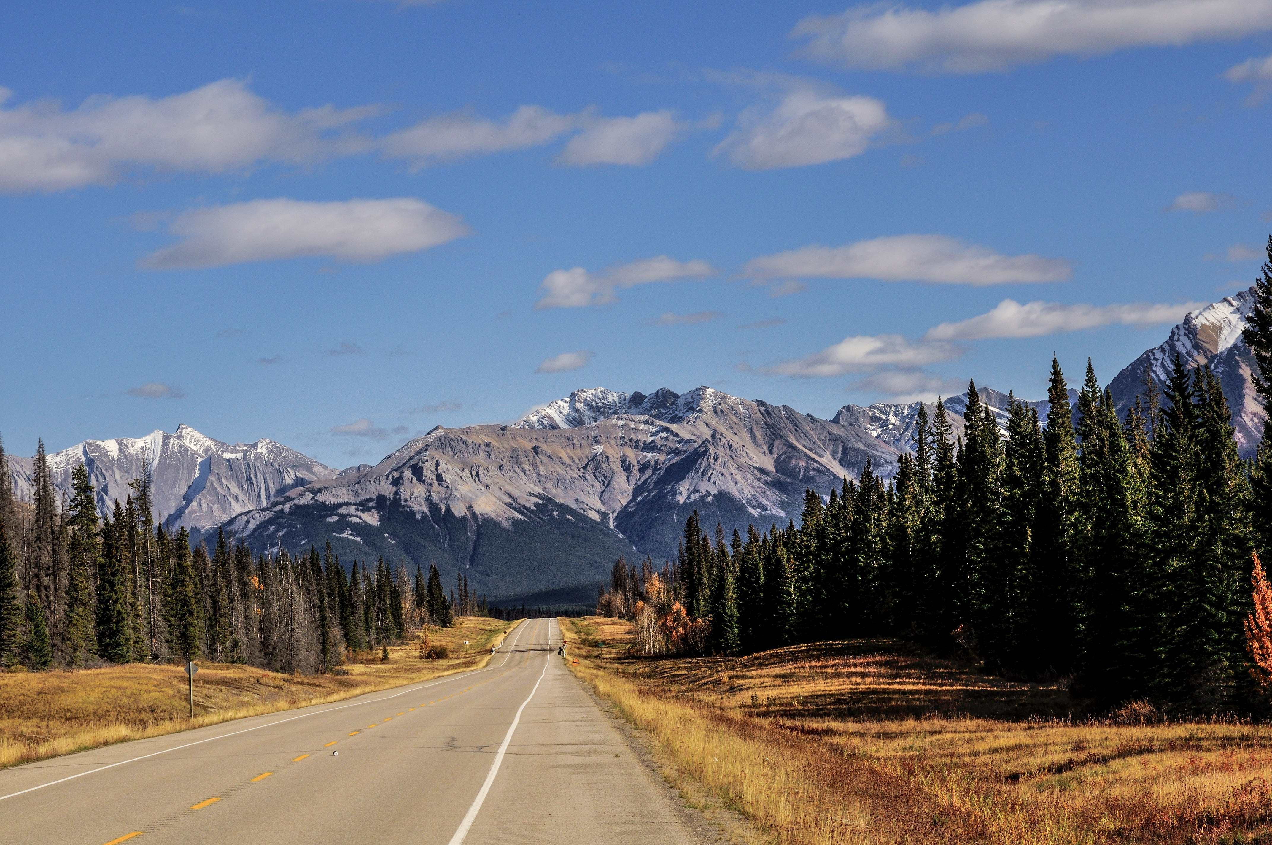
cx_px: 636
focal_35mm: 105
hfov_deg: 19.5
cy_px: 422
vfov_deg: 13.0
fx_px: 3705
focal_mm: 70
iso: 250
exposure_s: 1/800
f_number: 11
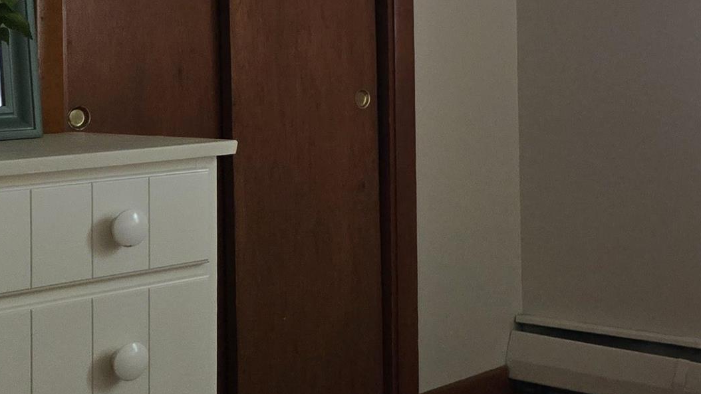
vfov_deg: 16.3
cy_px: 31
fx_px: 1357
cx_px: 672
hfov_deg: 27.6
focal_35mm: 73
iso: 500
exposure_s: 1/120
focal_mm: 5.4
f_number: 1.8
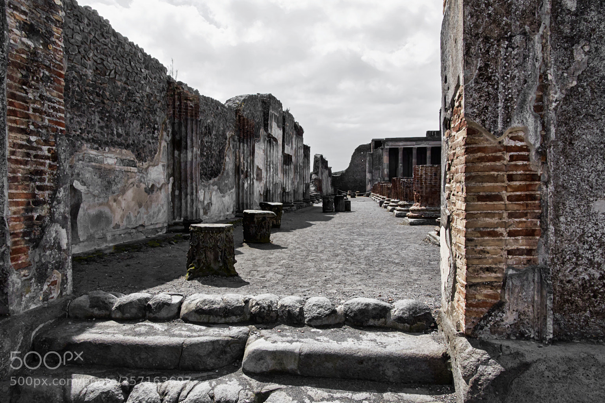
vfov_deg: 51.3
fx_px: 420
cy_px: 202
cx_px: 301
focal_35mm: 25
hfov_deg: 71.5
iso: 400
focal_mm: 16
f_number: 18
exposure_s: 1/125
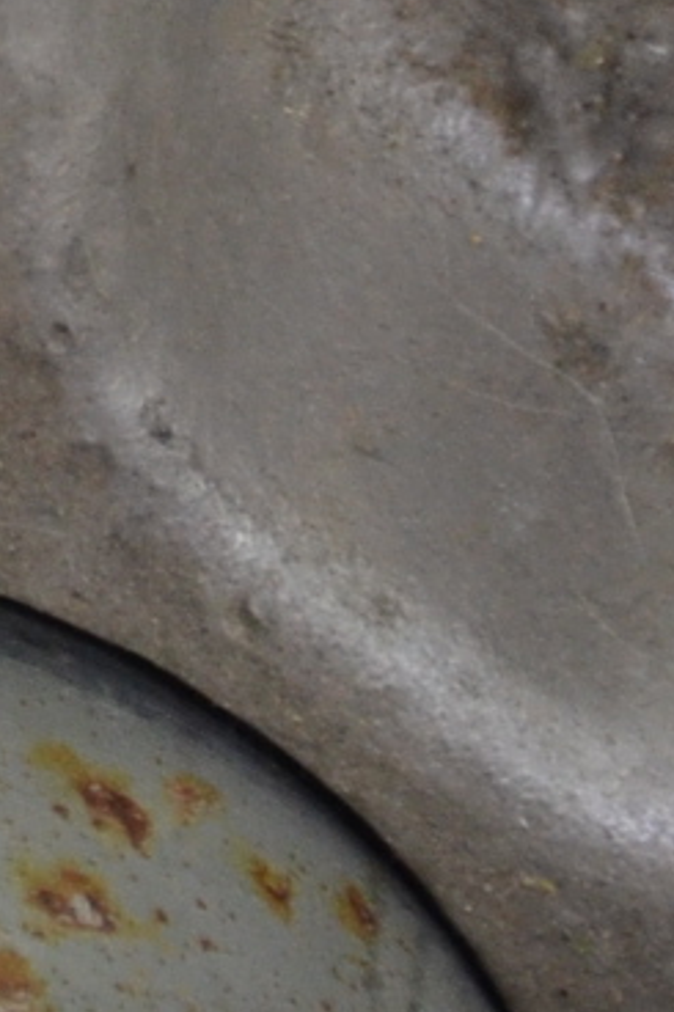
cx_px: -1422
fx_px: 38039
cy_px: -242
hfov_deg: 1.0
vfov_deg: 1.5
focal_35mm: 1353
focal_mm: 135
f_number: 5.6
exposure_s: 1/250
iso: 720
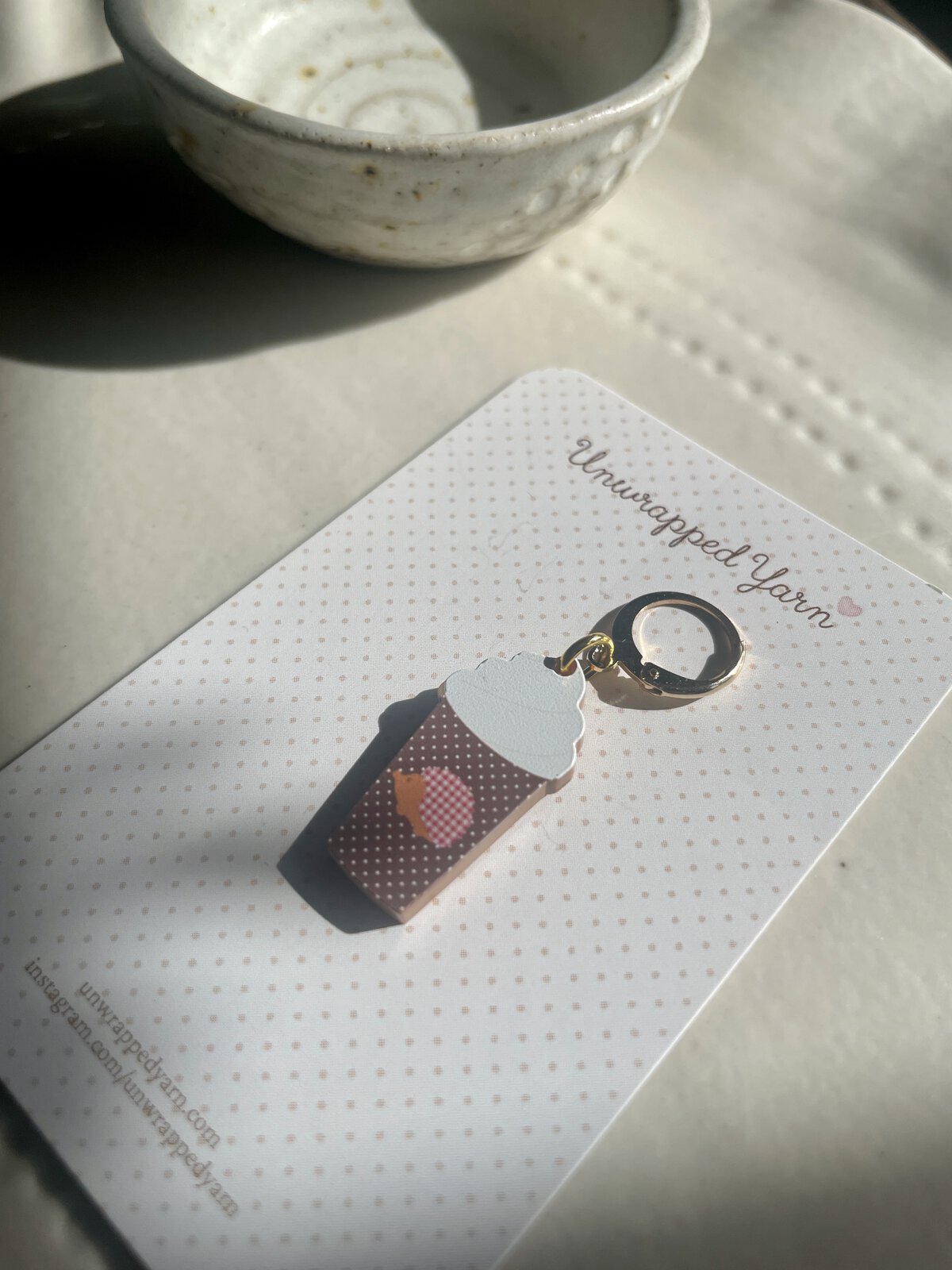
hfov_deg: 53.1
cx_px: 476
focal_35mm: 26
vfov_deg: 67.3
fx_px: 953
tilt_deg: -57.6
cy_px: 635
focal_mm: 4.2
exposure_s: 1/4831
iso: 32
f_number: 1.6
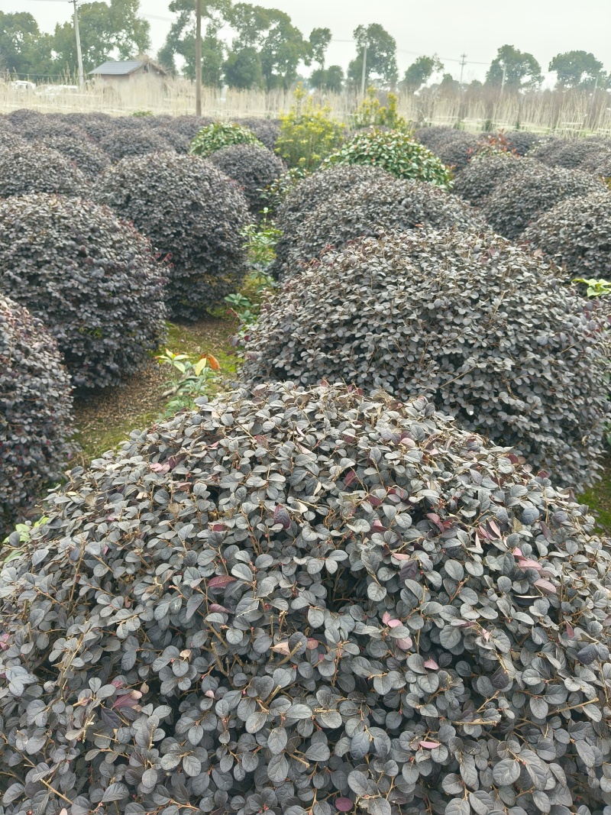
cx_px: 306
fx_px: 612
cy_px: 408
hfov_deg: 53.1
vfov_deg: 67.3
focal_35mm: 26
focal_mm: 4.84
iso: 80
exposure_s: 1/898
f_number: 1.8
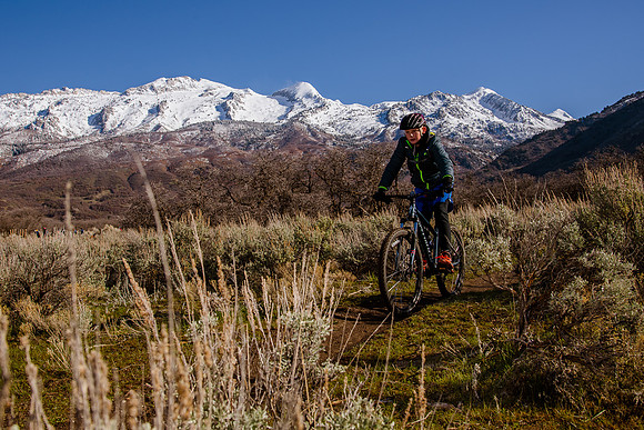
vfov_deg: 34.2
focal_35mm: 39
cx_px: 288
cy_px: 183
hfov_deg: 49.4
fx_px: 698
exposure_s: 1/500
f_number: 10
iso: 250
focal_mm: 34
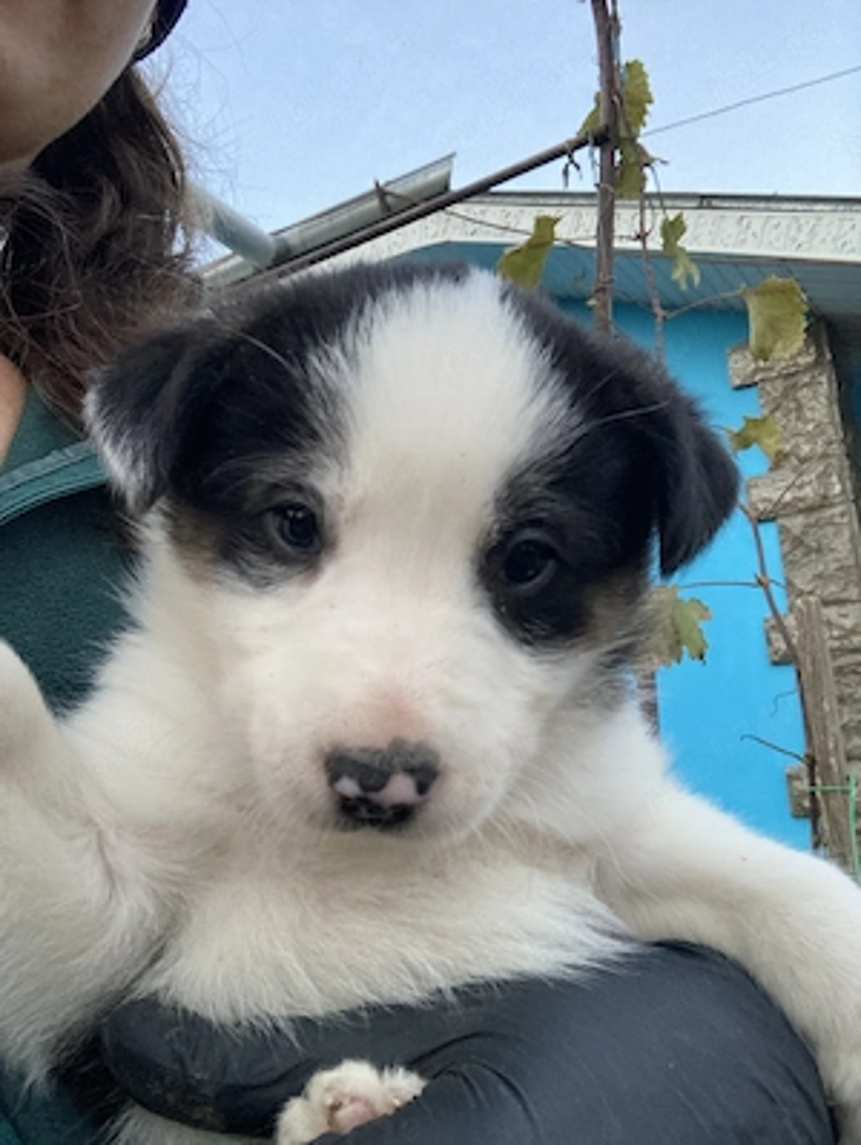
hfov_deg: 44.2
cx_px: 430
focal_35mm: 32
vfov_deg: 56.8
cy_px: 572
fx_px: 1060
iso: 320
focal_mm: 2.87
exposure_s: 1/33
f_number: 2.2
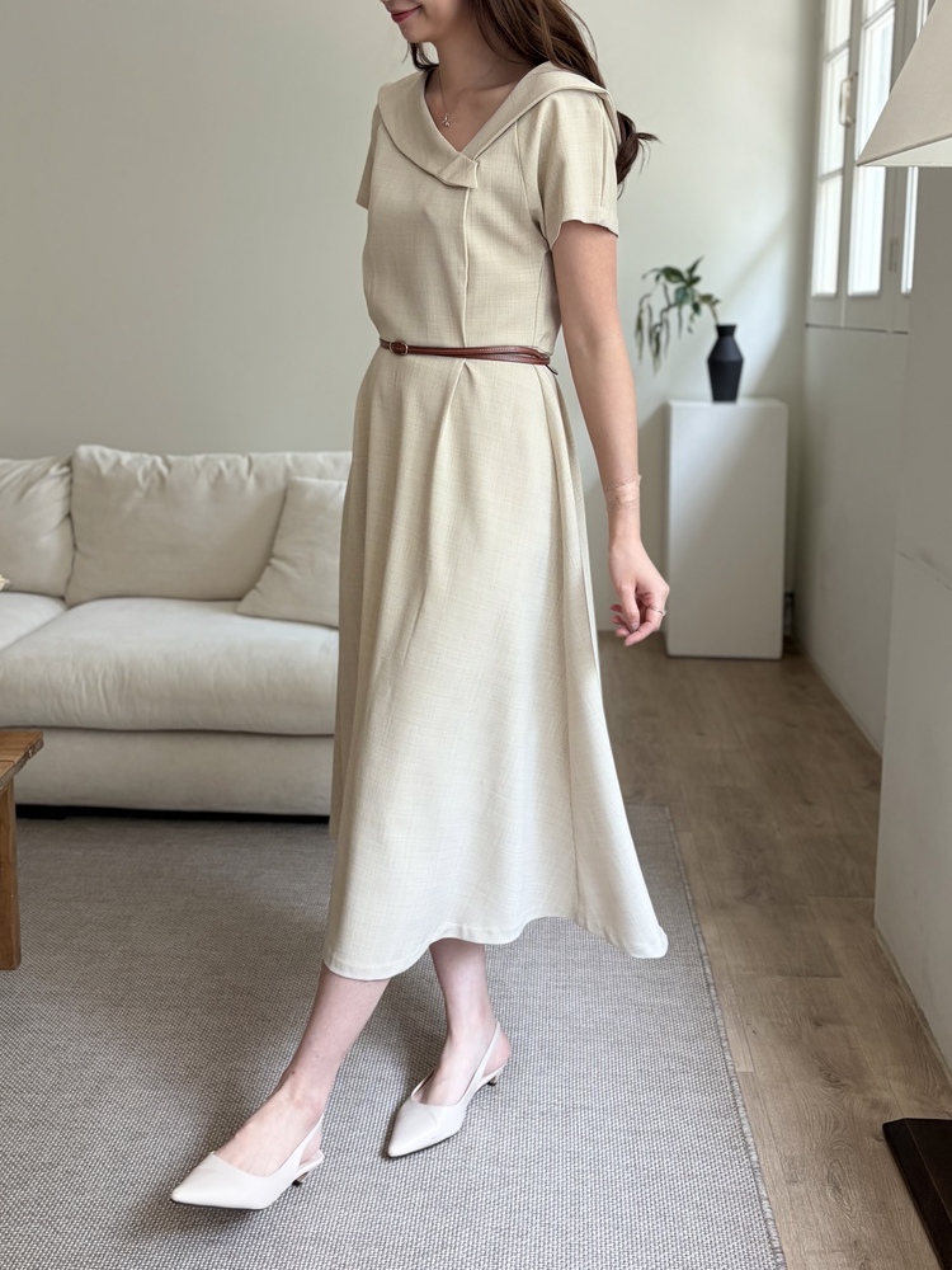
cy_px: 635
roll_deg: -1.1
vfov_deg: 67.3
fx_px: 953
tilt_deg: -7.1
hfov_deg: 53.1
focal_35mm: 26
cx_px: 476
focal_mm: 5.96
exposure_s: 1/122
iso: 80
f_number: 1.6
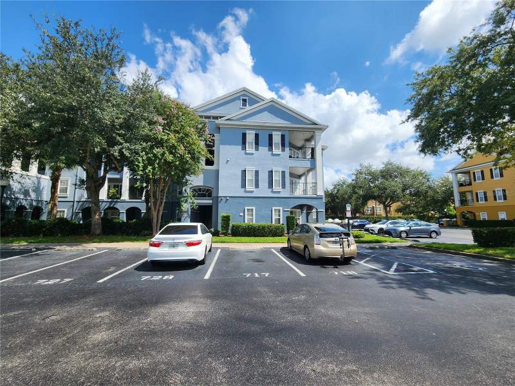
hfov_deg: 106.2
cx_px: 258
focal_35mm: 13
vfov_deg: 89.9
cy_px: 193
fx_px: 193
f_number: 2.2
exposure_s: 1/1904
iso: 50
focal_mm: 2.2
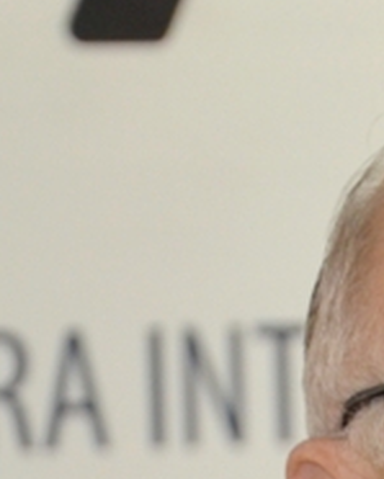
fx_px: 8227
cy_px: 724
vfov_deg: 3.3
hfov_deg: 2.7
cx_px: 575
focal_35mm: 580
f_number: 5.3
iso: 1000
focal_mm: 75
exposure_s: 1/100
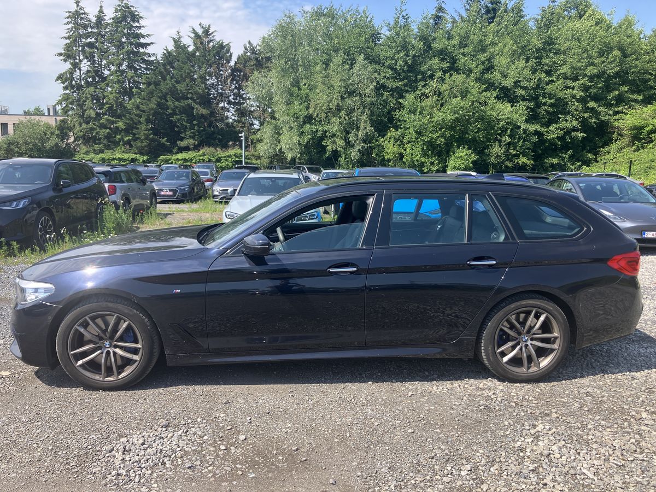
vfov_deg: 49.7
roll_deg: -1.2
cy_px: 246
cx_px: 328
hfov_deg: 63.4
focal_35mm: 28
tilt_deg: -8.3
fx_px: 531
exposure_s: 1/796
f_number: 1.8
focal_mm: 3.99
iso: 32
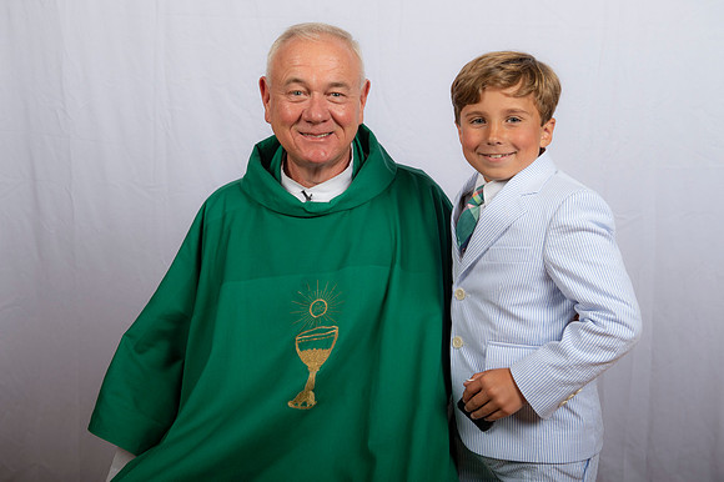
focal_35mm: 55
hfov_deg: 36.3
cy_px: 241
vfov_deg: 24.6
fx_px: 1105
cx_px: 362
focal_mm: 55
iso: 320
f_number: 8
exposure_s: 1/200
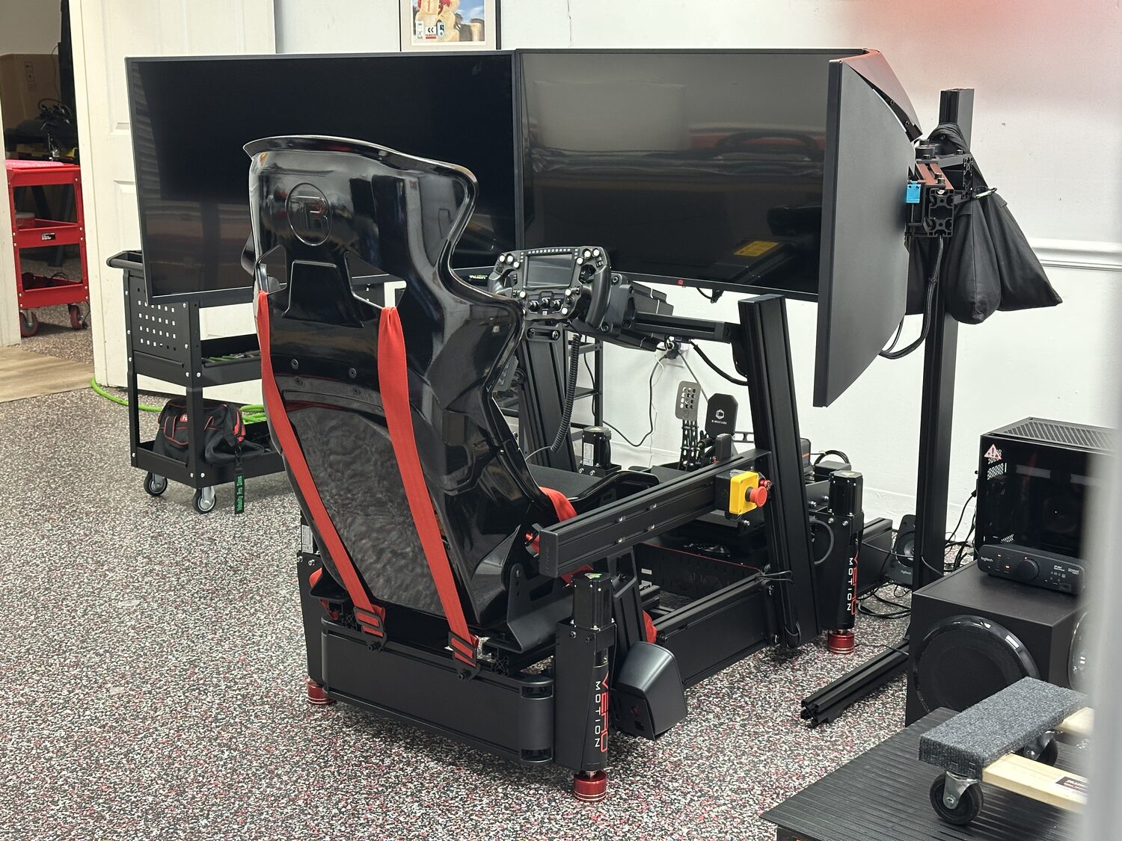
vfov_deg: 30.3
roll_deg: -0.4
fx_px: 1556
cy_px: 420
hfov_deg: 39.7
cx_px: 561
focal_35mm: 48
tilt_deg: -12.6
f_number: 1.78
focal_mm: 6.86
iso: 200
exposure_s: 1/60
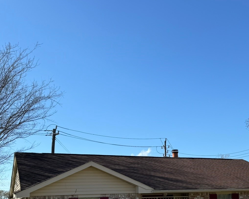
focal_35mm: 47
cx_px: 164
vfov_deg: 31.1
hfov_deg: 39.1
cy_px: 165
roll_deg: +3.9
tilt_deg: +8.3
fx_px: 346
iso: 80
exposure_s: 1/4049
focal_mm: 6.86
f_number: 1.78
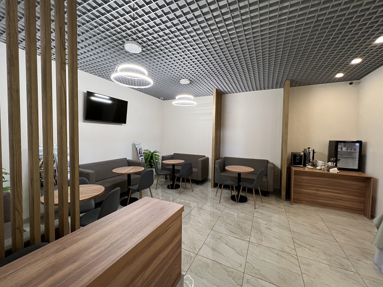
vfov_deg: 89.9
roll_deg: -1.0
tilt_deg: -2.7
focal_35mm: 13
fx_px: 144
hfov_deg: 106.2
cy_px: 144
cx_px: 192
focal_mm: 1.57
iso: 200
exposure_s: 1/100
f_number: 1.8
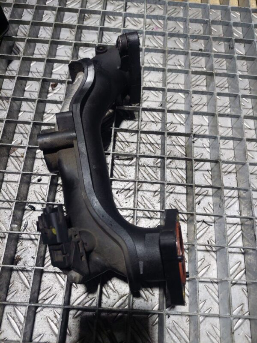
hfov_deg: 54.9
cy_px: 172
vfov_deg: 69.4
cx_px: 128
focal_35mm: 25
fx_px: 247
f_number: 1.8
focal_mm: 5.23
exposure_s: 1/50
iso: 200
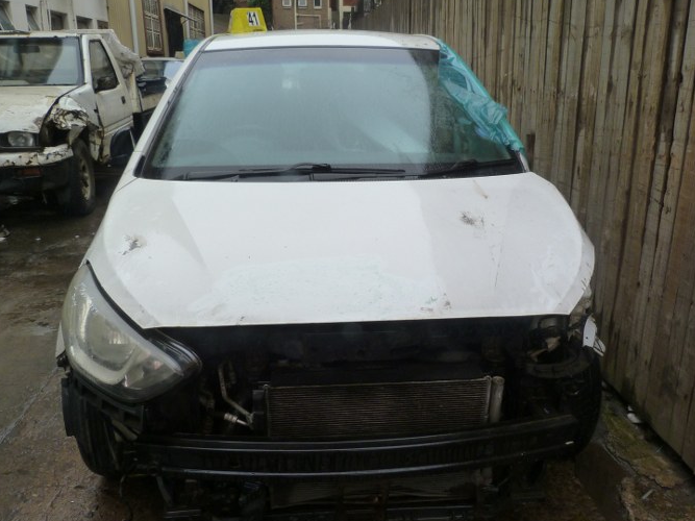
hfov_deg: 59.9
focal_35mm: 30
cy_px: 266
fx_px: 602
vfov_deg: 46.8
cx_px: 364
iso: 125
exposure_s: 1/200
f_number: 5
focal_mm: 4.5
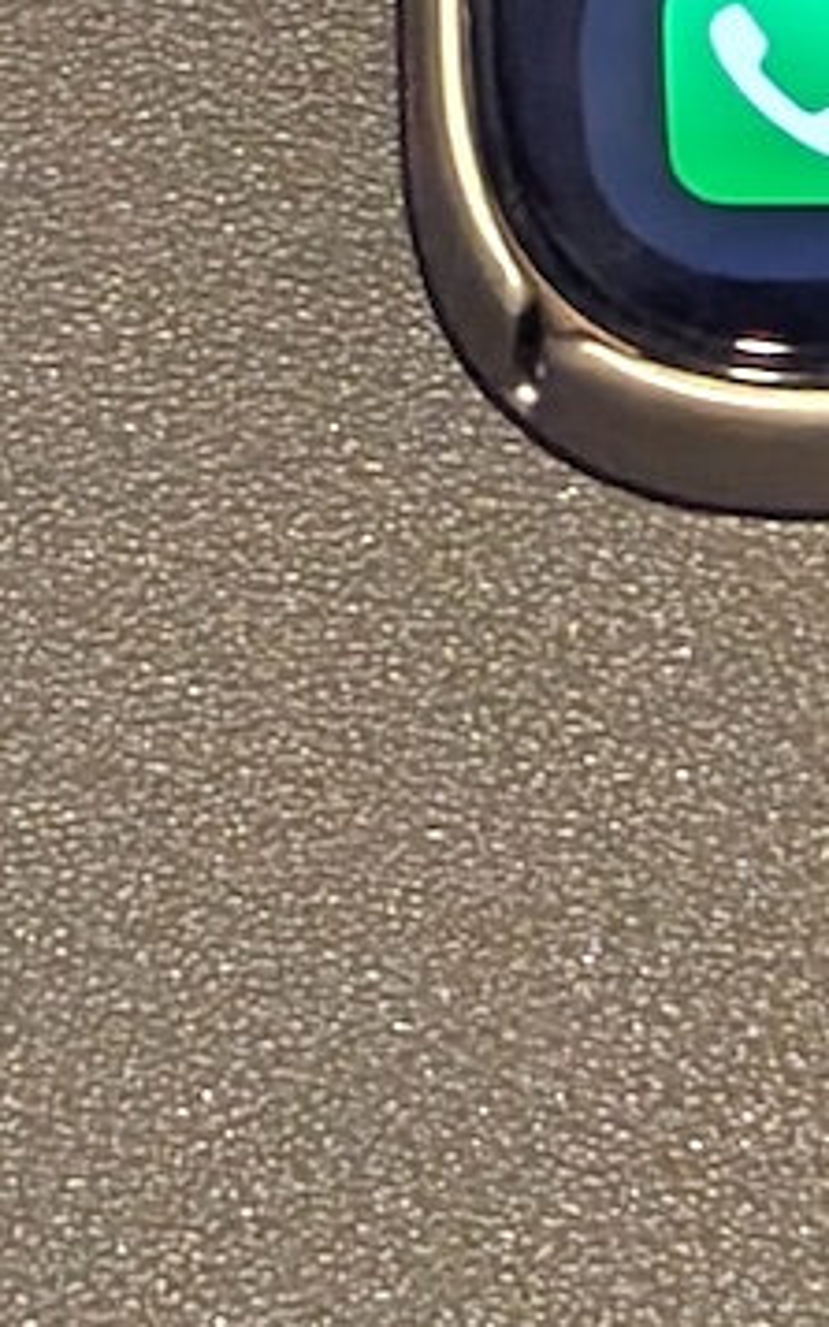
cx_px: -33
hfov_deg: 4.7
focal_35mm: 279
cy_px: -1015
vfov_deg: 7.3
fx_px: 10090
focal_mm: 4.53
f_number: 1.7
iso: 79
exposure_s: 1/49.1
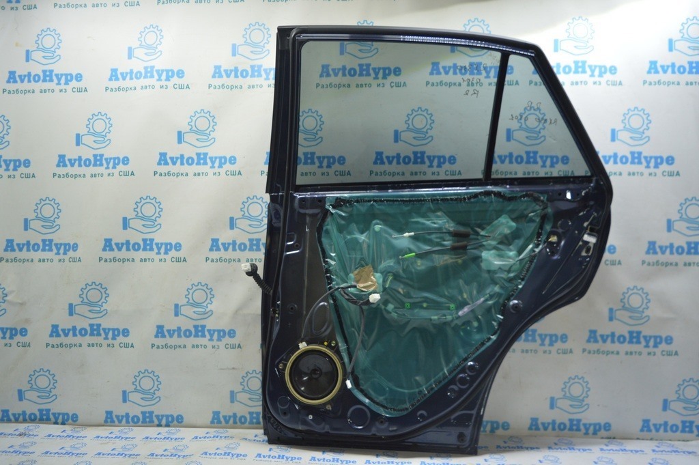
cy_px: 232
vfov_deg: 47.9
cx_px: 350
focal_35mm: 27
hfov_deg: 67.4
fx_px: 524
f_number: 3.5
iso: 400
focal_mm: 18
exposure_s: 1/40
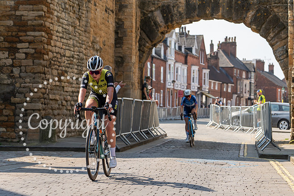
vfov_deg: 11.5
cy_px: 52
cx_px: 107
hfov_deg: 17.2
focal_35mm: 119
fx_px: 971
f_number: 4.5
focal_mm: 81
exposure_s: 1/1000
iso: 200
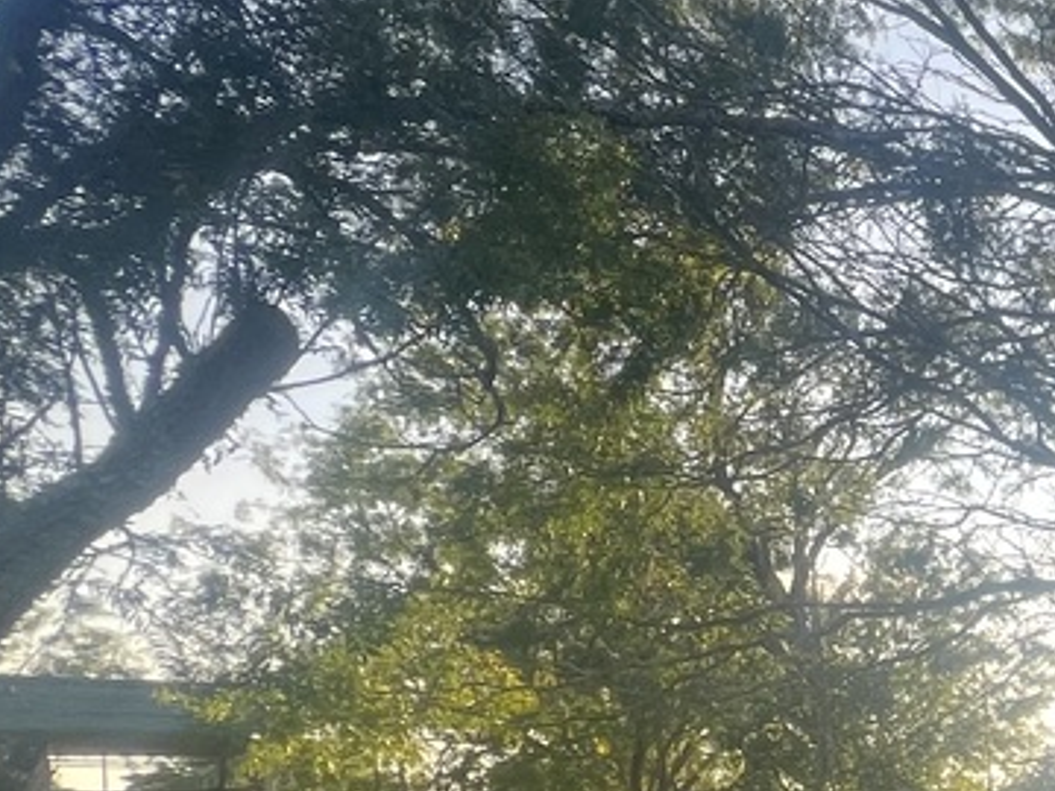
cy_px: 861
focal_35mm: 52
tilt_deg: -2.0
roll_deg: +1.9
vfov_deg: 26.0
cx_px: 1928
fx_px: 1585
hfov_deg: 21.7
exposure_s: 1/147
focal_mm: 1.57
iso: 32
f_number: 1.8
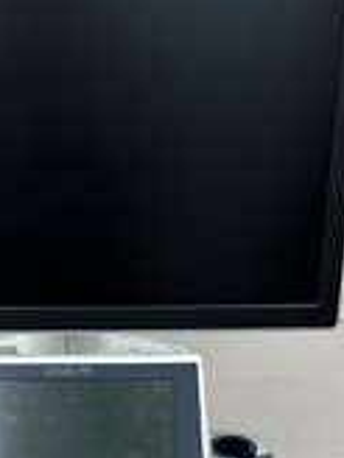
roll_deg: +0.4
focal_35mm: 78
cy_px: 626
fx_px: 1034
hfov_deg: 18.7
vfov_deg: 22.0
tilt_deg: -28.2
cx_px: 62
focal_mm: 6.86
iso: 64
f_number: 1.78
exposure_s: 1/120
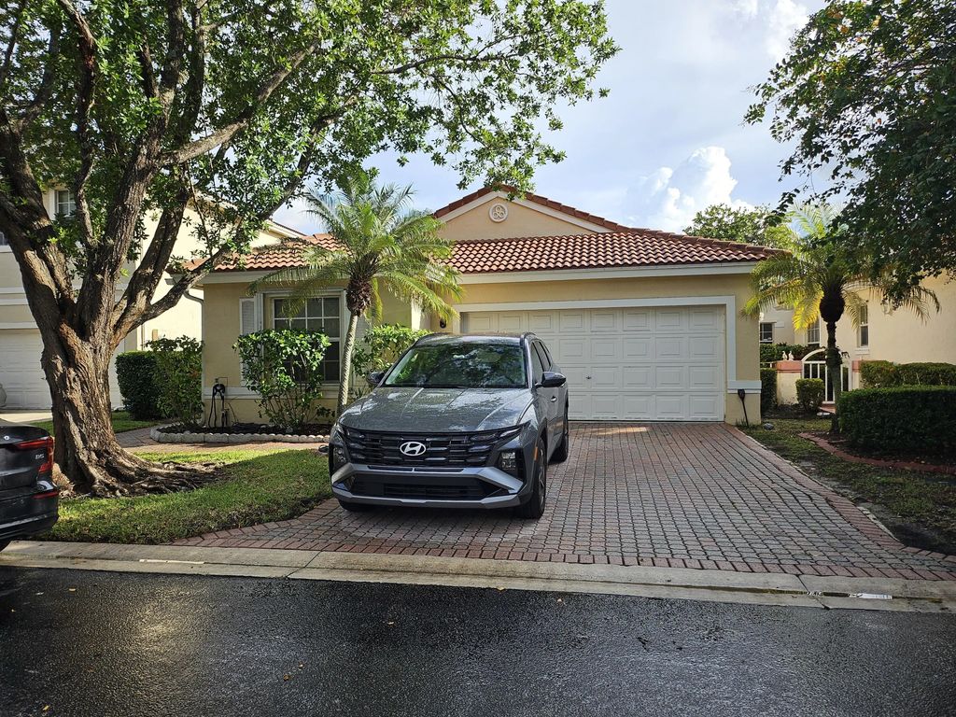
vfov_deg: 56.8
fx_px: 663
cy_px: 358
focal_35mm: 24
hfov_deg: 71.6
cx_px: 478
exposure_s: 1/1930
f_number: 1.8
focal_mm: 5
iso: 50
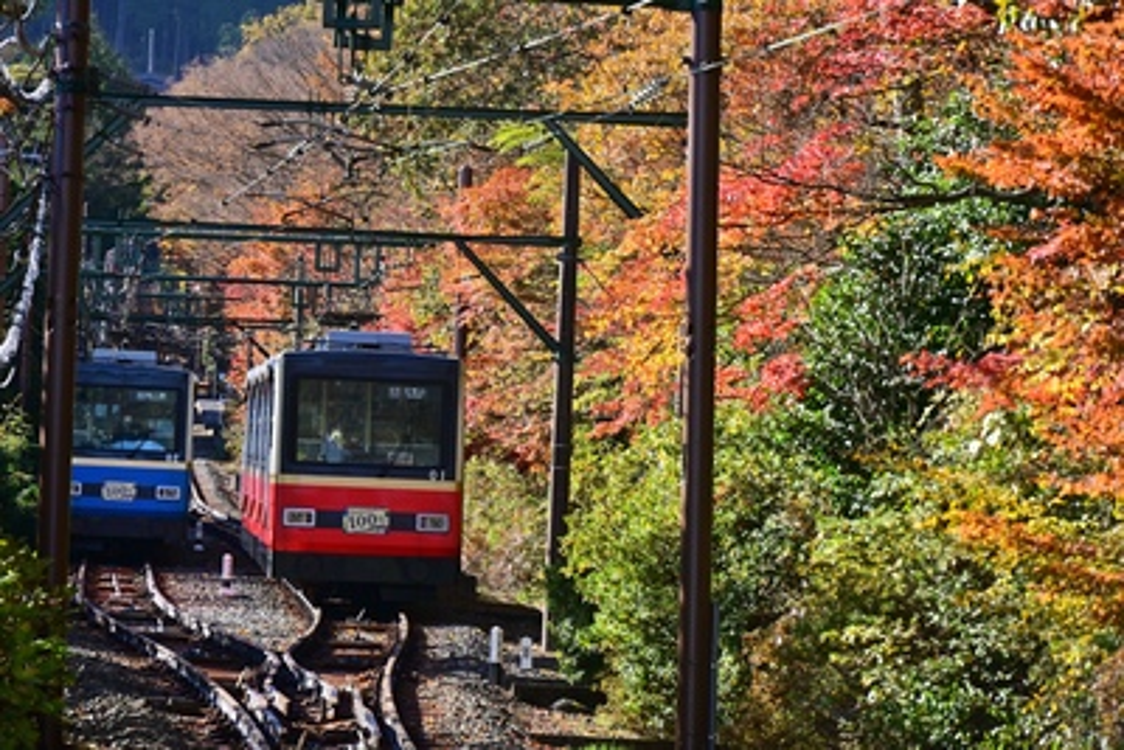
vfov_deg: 6.9
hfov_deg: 10.3
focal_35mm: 200
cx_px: 562
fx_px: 6246
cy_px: 375
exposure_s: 1/500
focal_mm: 200
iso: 400
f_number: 10
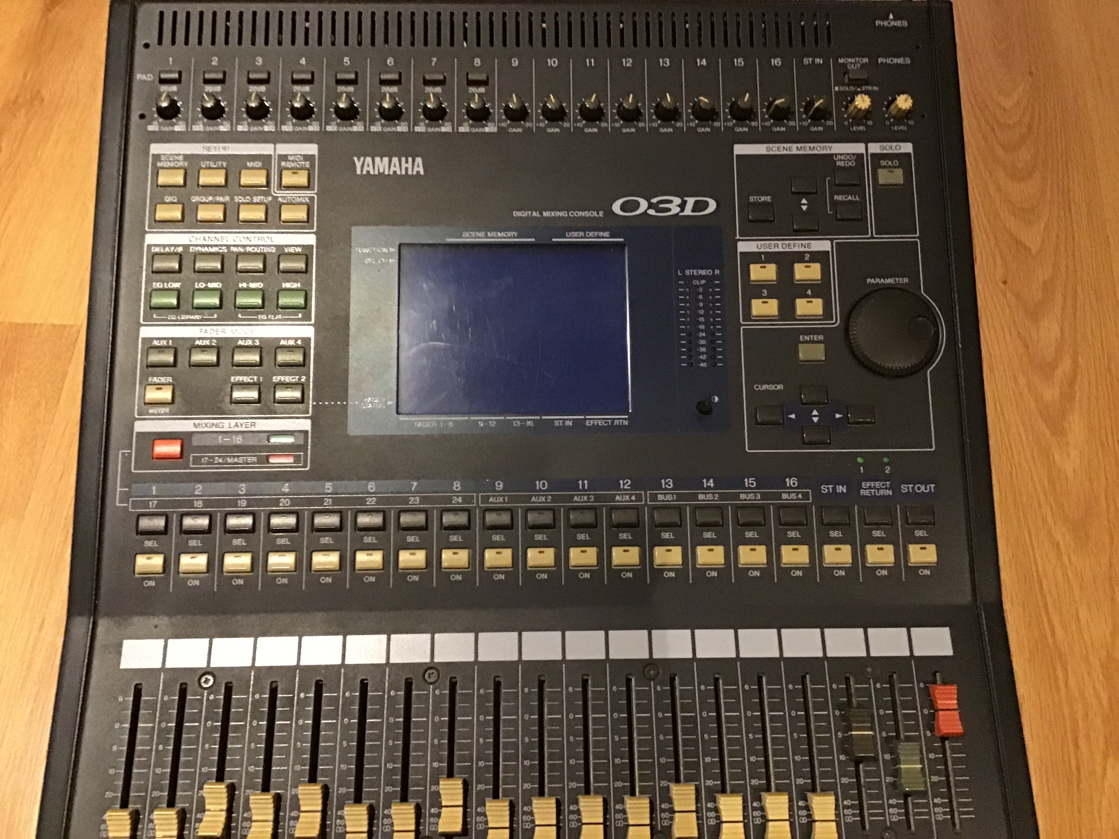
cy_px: 420
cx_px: 560
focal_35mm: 31
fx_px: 1002
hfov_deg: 58.4
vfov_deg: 45.4
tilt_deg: -62.4
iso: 400
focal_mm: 3.3
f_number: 2.4
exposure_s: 1/17
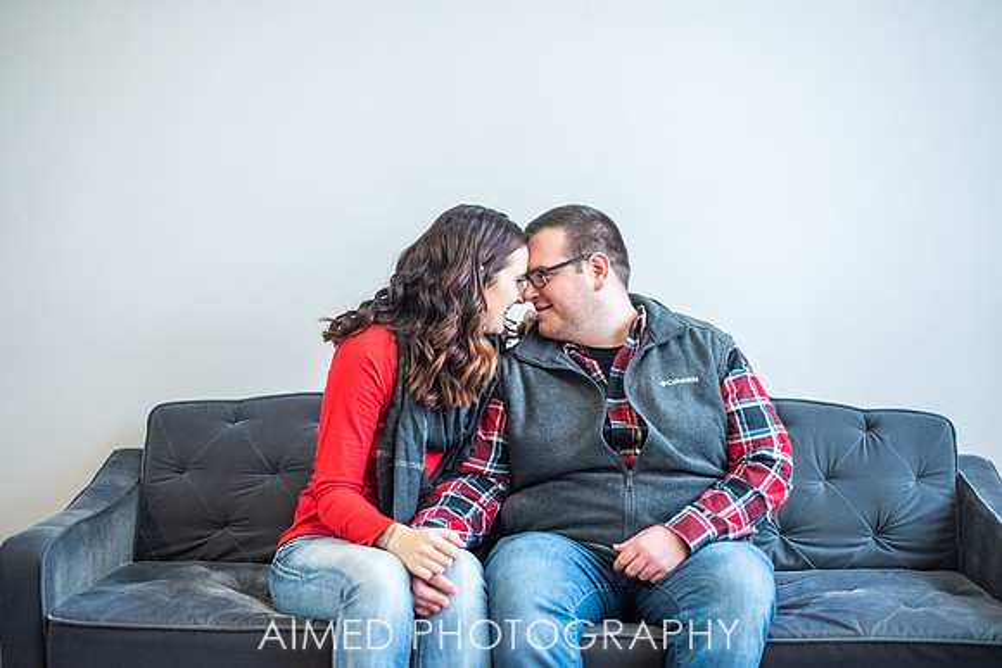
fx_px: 1526
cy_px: 308
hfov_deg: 36.3
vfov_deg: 24.7
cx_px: 478
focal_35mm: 55
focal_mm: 50
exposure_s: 1/250
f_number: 2
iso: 800
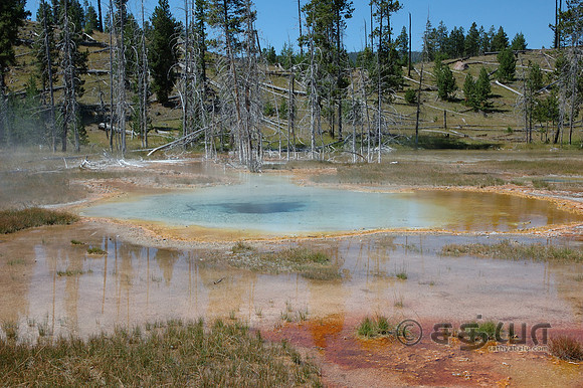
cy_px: 194
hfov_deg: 42.3
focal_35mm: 46
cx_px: 292
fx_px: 753
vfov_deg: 28.9
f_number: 9
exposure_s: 1/320
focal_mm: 31
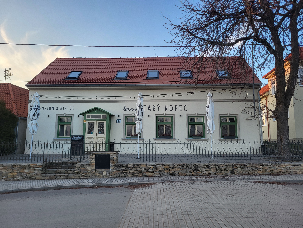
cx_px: 152
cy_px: 114
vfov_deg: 53.1
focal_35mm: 26
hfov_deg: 67.3
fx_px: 228
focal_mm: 5.4
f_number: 1.8
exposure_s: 1/220
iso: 40
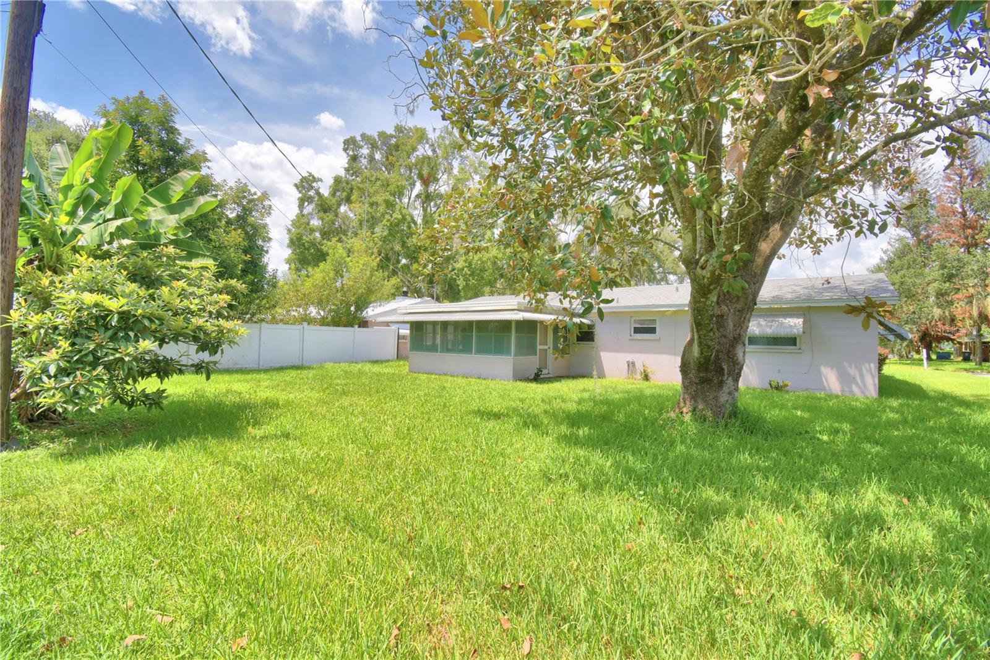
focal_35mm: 15
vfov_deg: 77.3
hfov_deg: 100.4
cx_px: 495
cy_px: 330
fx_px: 412
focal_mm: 10
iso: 100
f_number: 8
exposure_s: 1/250
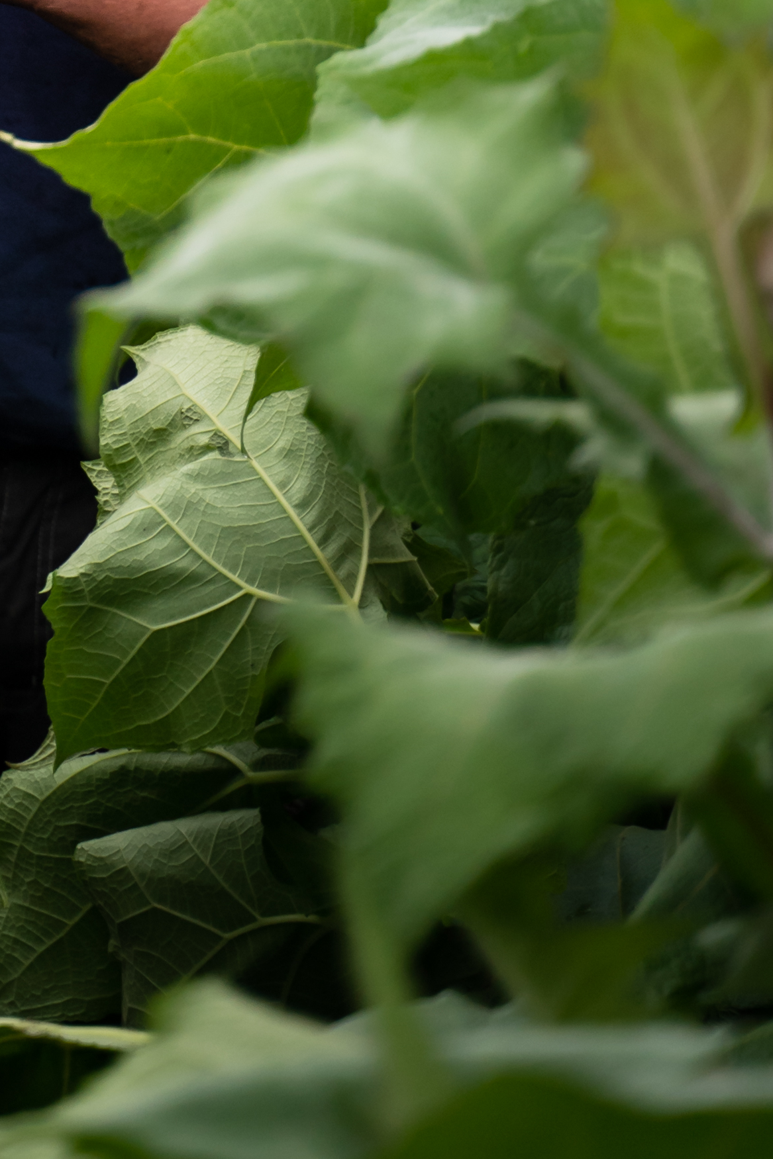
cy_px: -446
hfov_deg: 5.3
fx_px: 8279
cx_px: -234
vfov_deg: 7.9
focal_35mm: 257
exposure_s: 1/1250
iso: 250
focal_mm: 75
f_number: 2.8
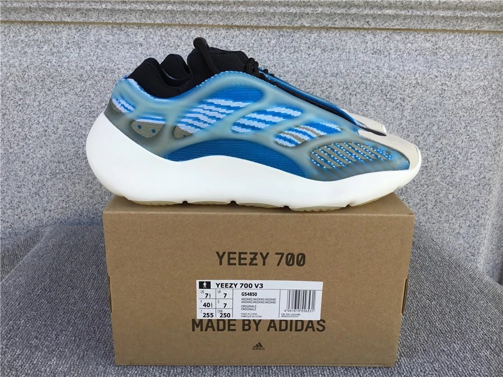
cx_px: 252
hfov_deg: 58.4
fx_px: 450
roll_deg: -0.4
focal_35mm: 31
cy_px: 188
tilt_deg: -18.4
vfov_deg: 45.4
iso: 25
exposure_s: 1/292
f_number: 2.4
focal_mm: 3.3
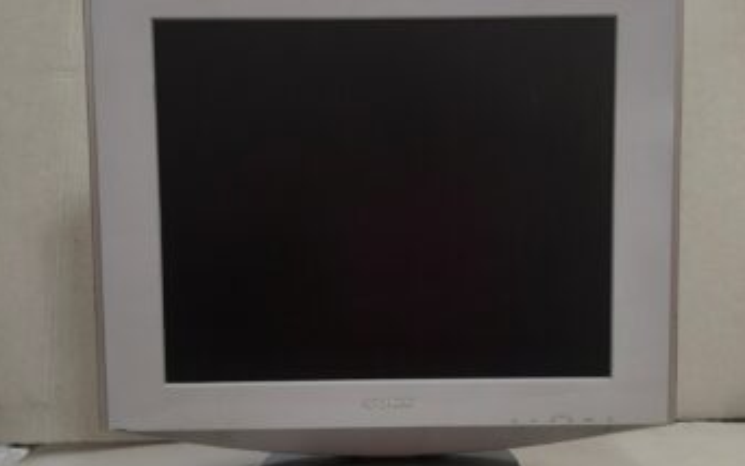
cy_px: 249
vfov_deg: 33.6
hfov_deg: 51.5
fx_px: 772
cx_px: 368
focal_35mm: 38
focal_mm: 6.57
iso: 400
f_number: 1.6
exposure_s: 1/100
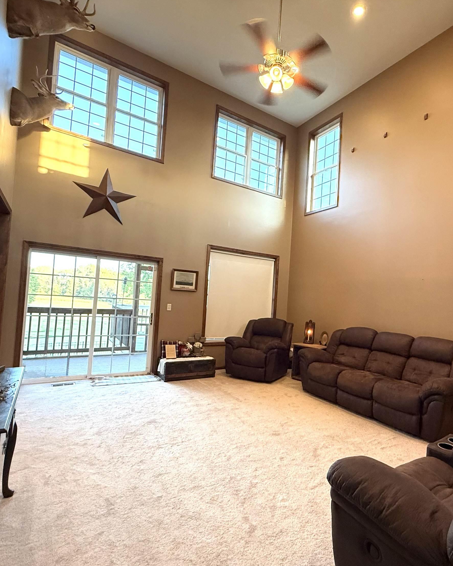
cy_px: 292
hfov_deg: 69.6
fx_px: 318
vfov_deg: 83.2
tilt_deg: +1.7
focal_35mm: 19
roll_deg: -3.3
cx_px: 286
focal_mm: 2.22
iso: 400
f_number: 2.2
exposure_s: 1/60
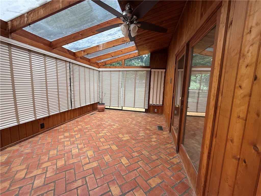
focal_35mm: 14
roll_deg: -2.1
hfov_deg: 102.1
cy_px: 98
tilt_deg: -6.7
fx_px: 106
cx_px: 130
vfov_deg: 85.7
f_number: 2.2
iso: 50
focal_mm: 2.22
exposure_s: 1/99
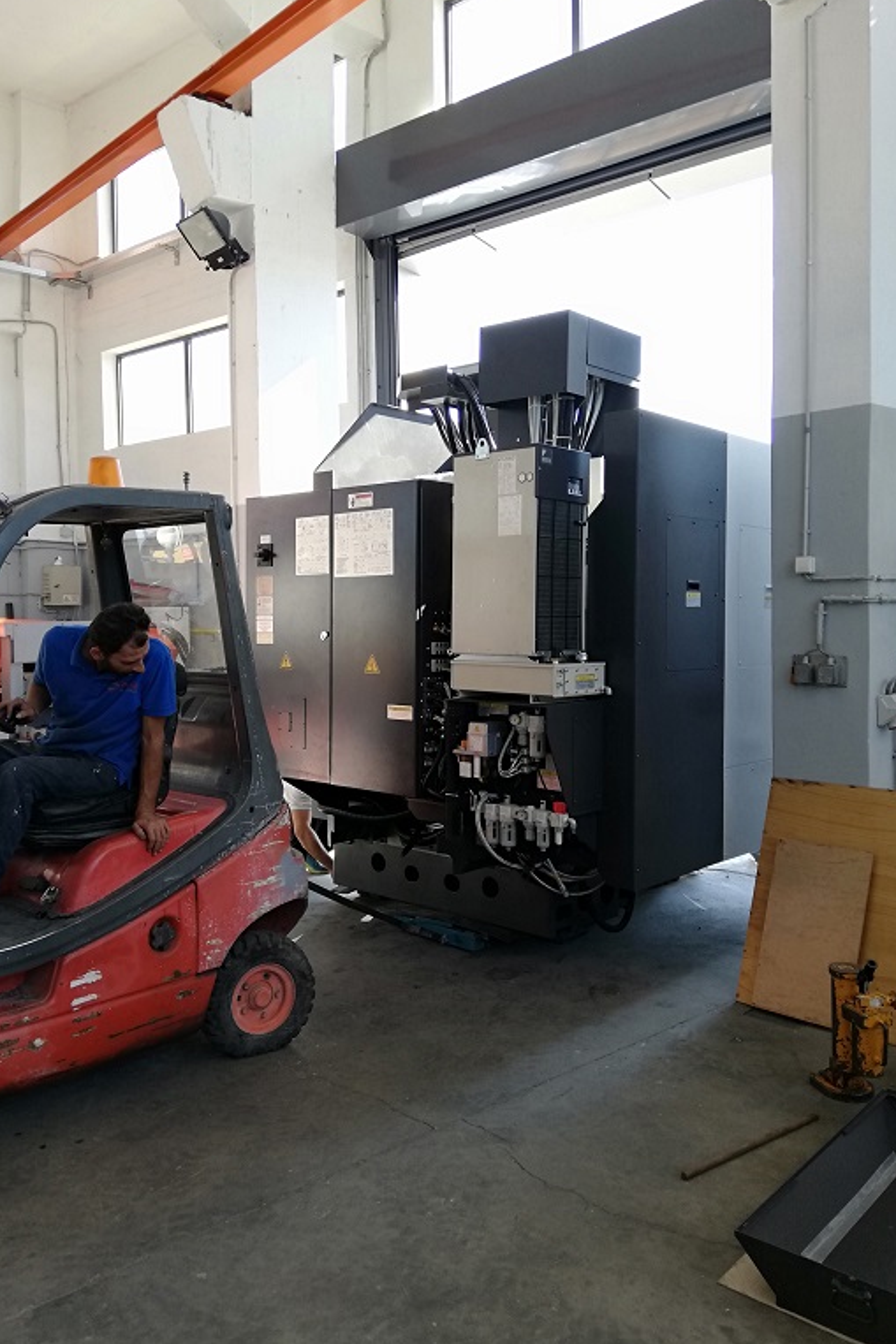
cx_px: 412
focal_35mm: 30
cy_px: 635
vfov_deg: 61.9
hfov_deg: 43.6
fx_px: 1120
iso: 50
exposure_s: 1/50
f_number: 2.2
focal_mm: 3.81
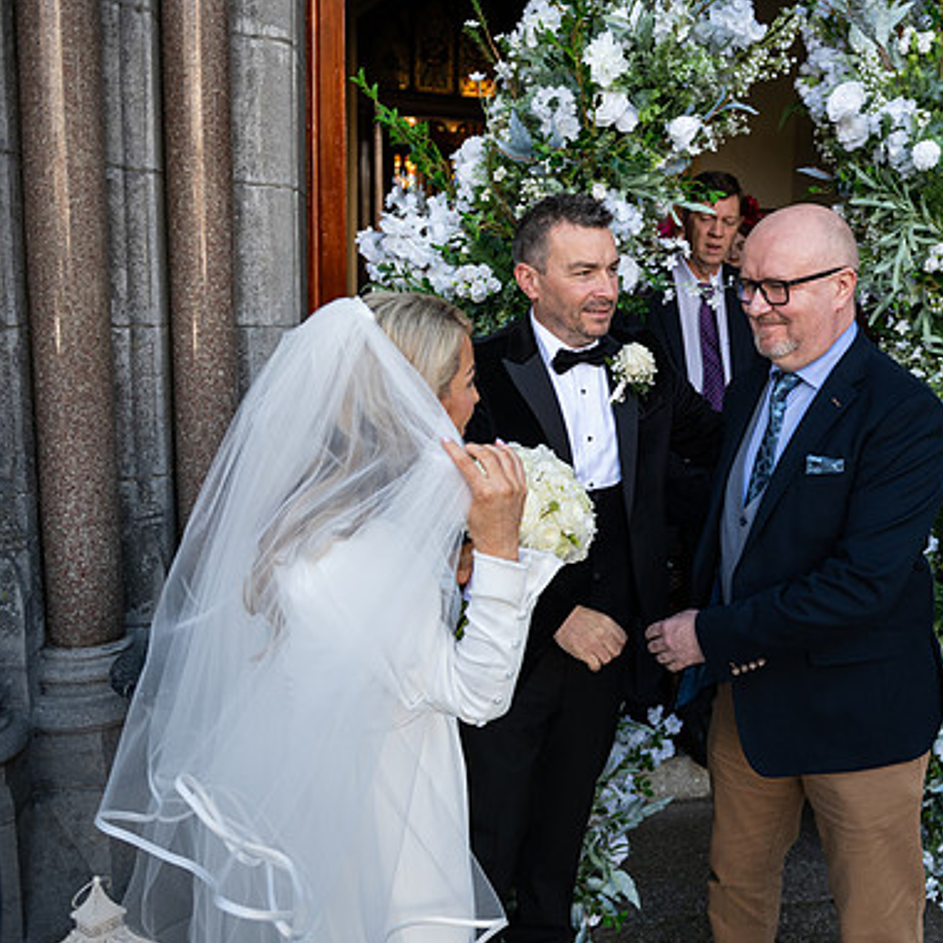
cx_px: 715
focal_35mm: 35
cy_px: 478
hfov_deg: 45.5
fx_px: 1079
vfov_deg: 47.2
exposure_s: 1/640
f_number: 3.5
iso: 500
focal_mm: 27
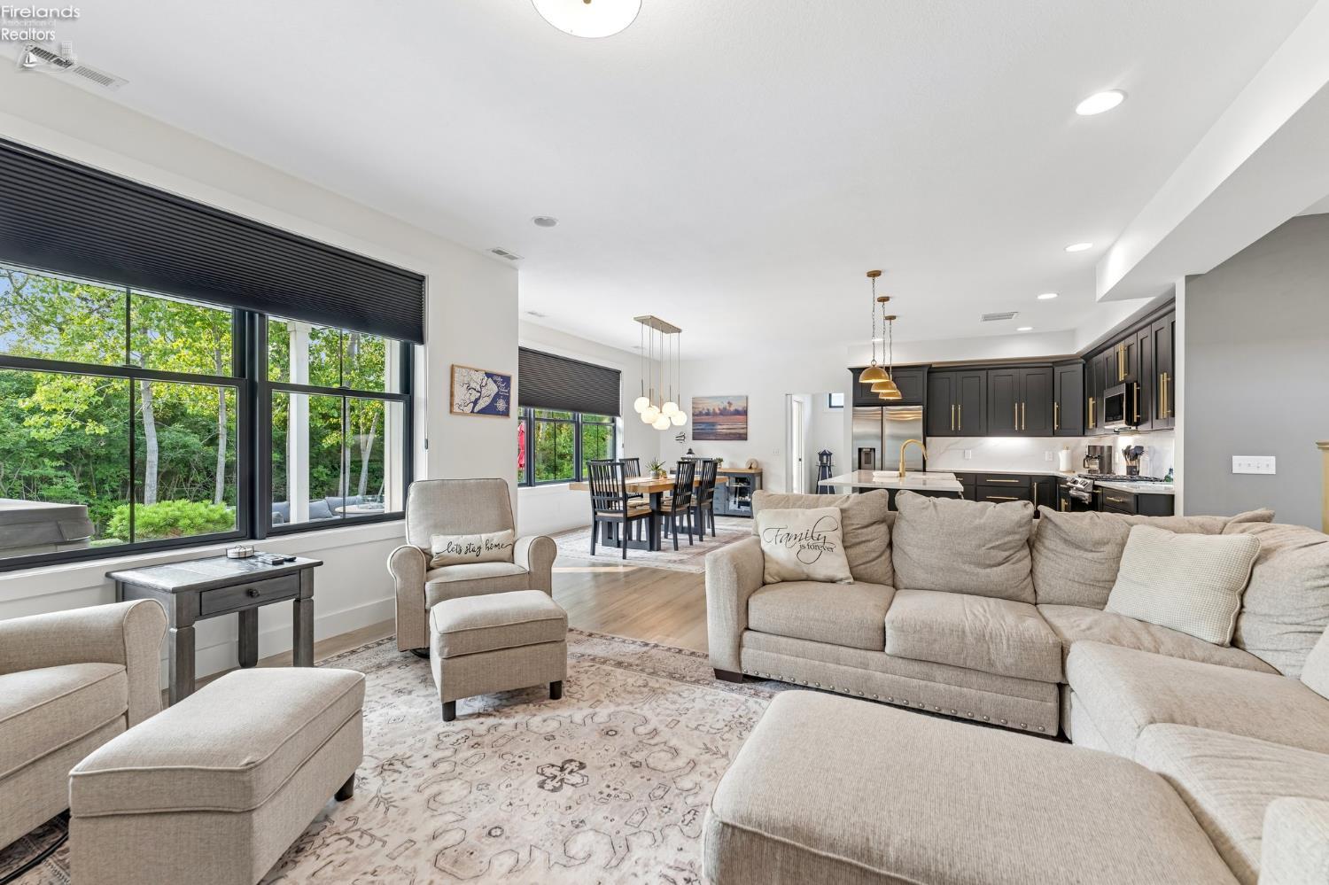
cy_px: 442
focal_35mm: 14
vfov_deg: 81.2
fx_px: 517
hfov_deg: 104.3
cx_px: 664
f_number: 5.6
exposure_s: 1/20
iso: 200
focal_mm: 14
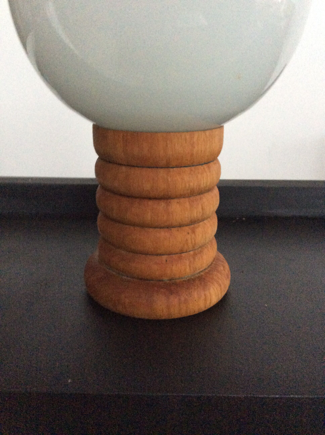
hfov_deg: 44.1
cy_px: 218
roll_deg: -0.5
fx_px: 402
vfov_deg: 56.9
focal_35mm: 32
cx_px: 162
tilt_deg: -20.1
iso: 500
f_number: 2.4
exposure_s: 1/17
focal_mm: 3.3
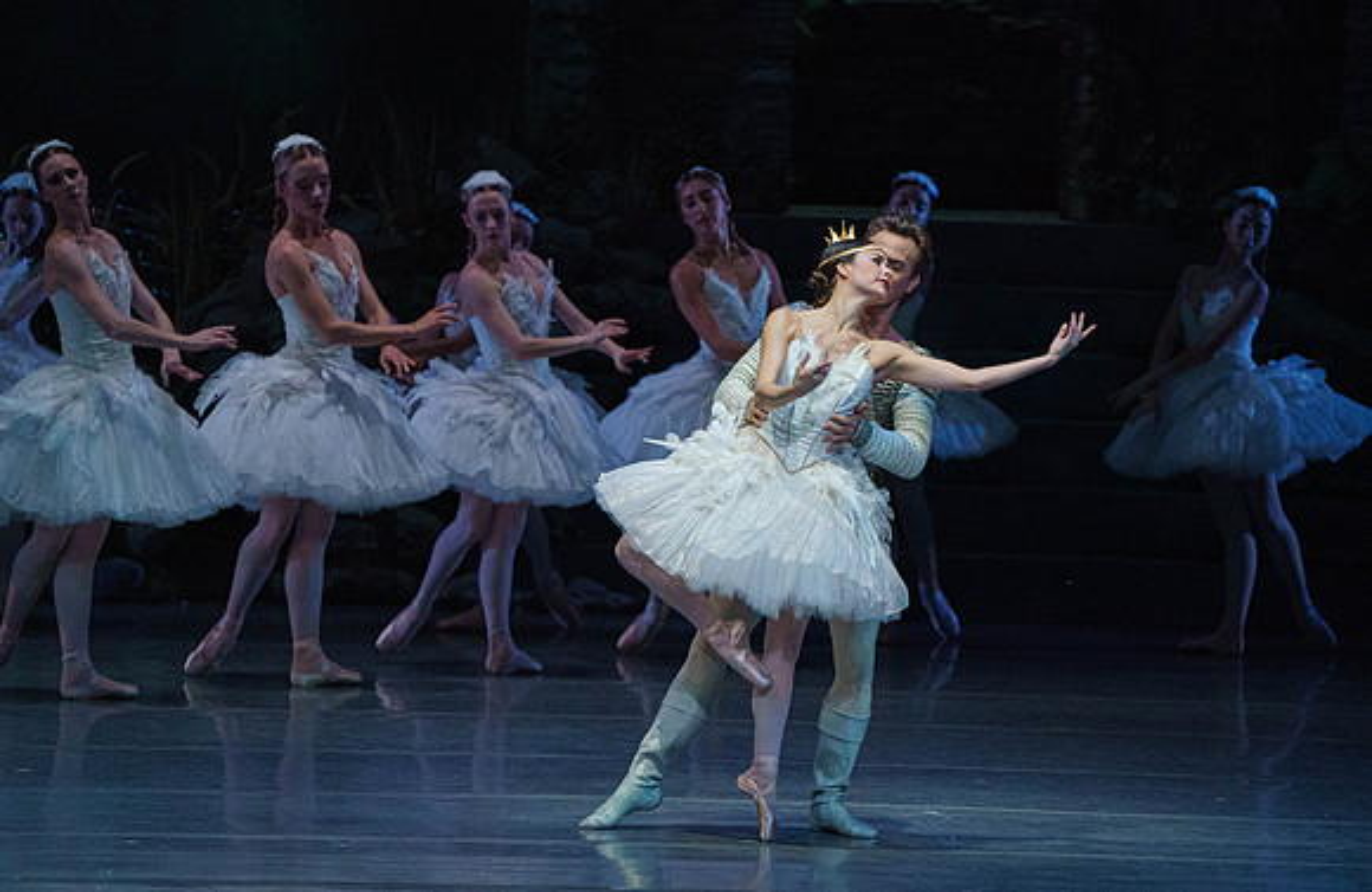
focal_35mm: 351
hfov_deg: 5.9
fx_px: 13267
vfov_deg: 3.9
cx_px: 705
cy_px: 470
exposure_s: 1/250
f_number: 5.6
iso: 8000
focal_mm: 339
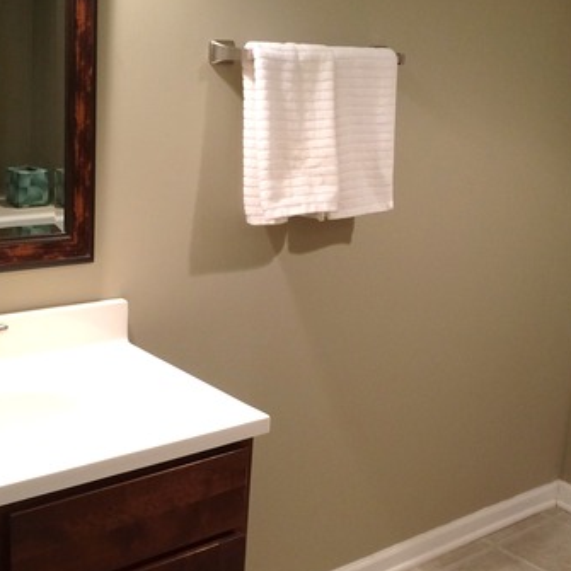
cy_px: 283
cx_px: 295
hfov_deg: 34.7
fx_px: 914
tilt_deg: -16.5
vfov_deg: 34.7
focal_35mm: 49
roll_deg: -2.3
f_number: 2.2
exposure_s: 1/30
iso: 80
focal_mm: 4.15
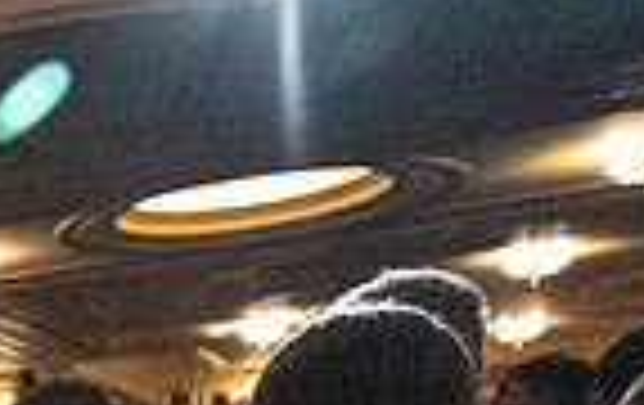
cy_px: 668
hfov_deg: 19.7
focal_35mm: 68
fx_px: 1196
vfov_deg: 16.8
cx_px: -585
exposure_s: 1/400
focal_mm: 16.5
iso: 40637
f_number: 4
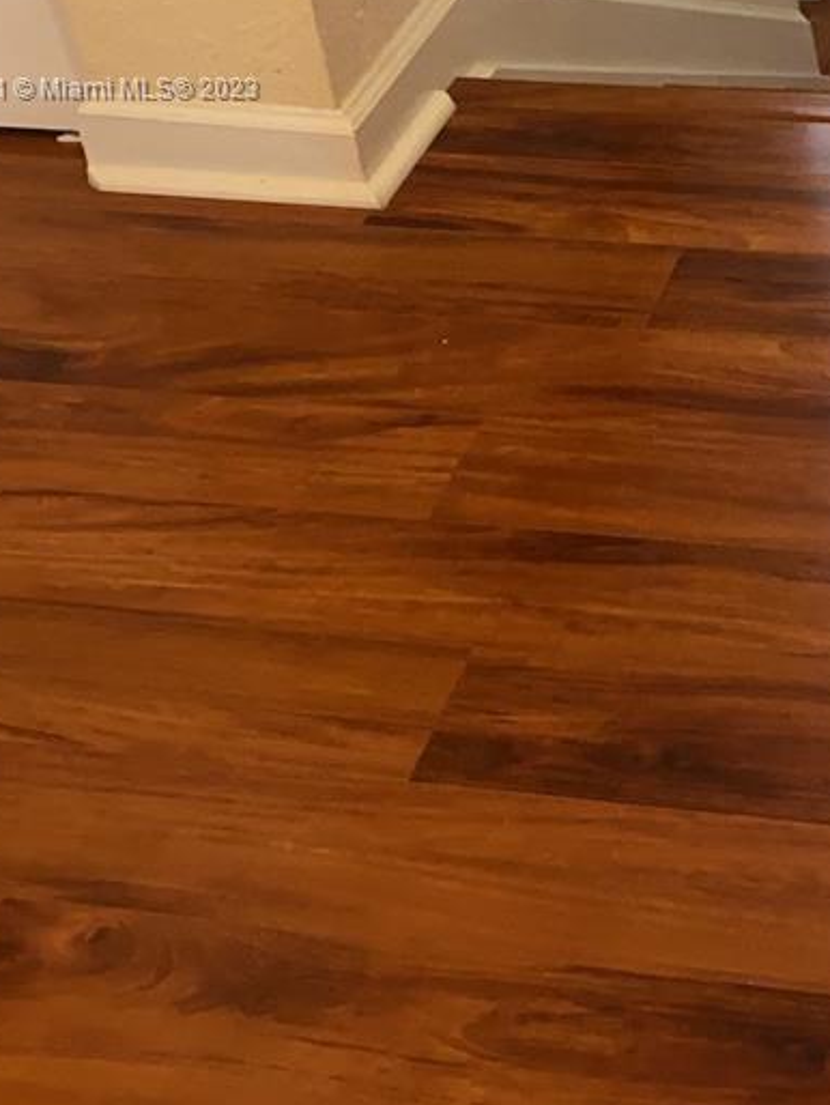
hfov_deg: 20.4
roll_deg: +4.1
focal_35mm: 70
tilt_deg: -34.7
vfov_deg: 26.7
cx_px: 832
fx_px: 2236
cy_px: 90
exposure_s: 1/40
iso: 320
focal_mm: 4.25
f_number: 1.8
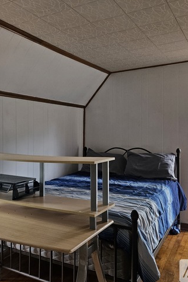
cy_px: 137
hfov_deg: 39.9
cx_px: 79
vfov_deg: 57.2
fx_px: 258
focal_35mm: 33
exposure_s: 1/170
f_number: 1.8
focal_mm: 5.4
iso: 320
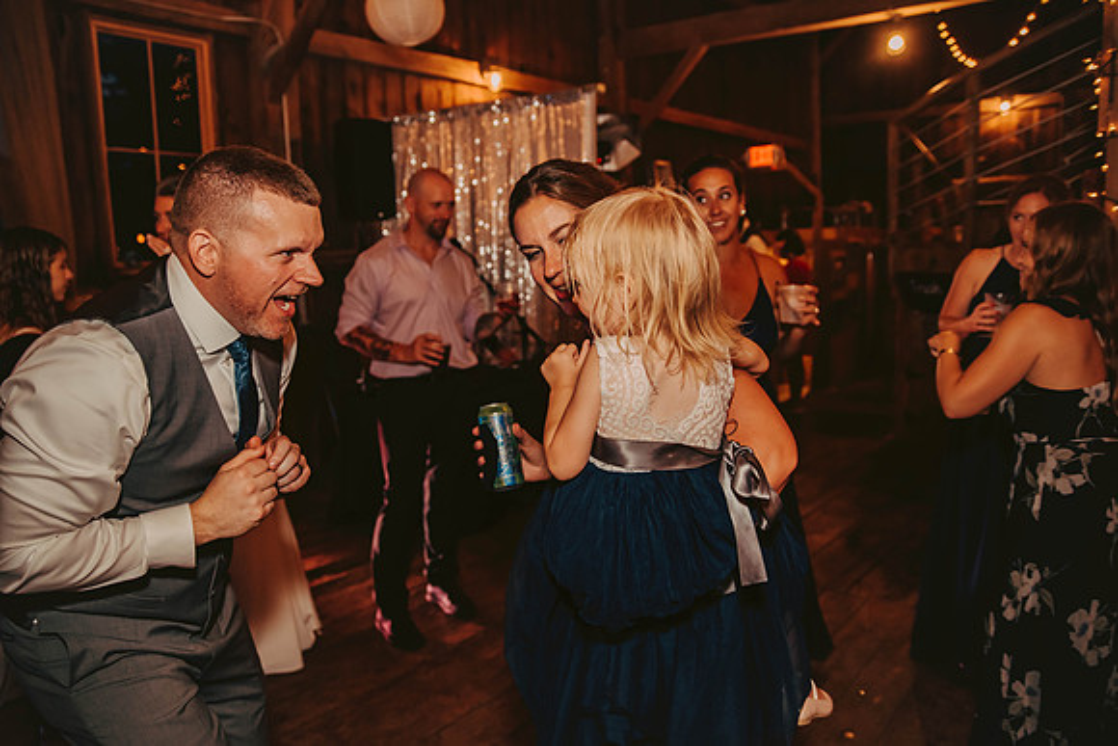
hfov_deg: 65.5
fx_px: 870
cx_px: 559
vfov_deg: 46.4
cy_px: 373
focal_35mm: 28
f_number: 2.8
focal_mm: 28
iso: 1600
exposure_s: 1/125
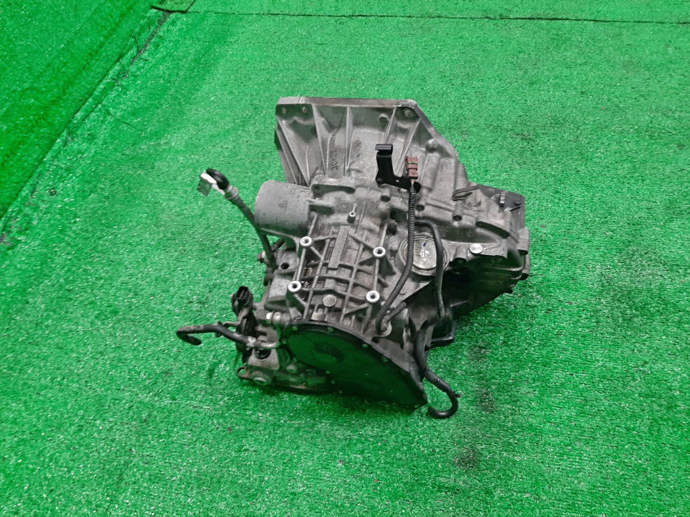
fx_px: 518
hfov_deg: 67.3
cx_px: 345
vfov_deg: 53.1
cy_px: 258
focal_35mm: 26
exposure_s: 1/50
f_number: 1.7
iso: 124
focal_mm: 3.93
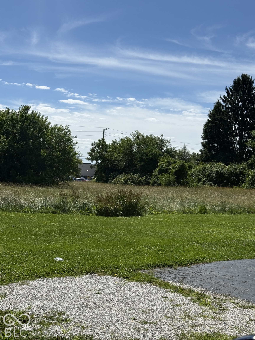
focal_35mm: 48
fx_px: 471
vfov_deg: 39.7
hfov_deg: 30.3
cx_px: 128
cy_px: 170
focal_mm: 6.76
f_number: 1.78
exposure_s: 1/11364
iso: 80
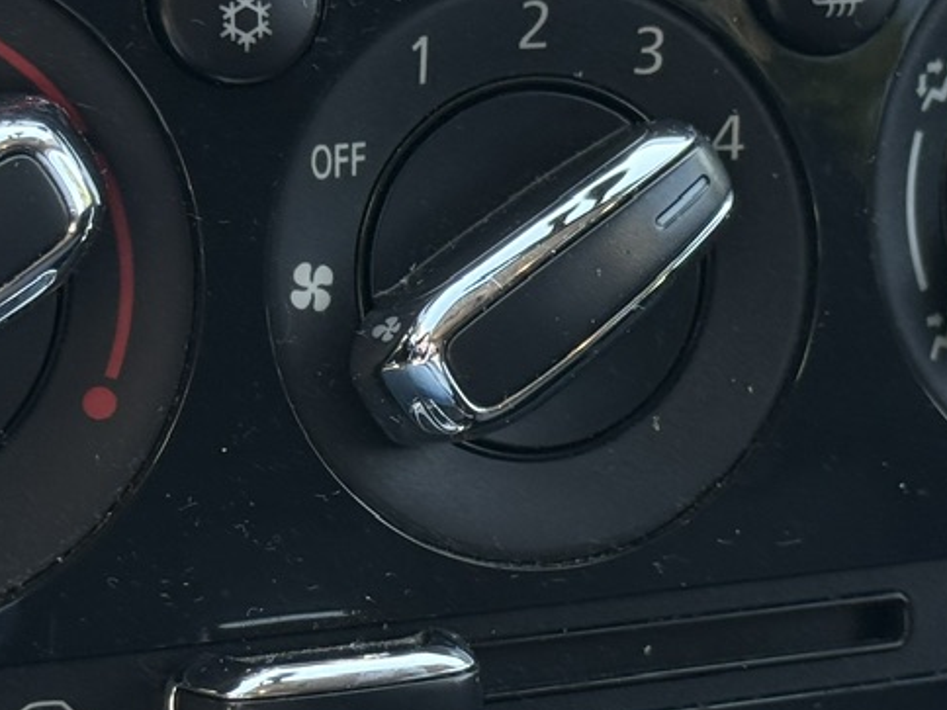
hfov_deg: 15.5
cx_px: 475
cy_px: 270
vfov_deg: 11.7
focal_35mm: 127
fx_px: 3474
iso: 100
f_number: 1.78
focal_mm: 6.76
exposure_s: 1/242
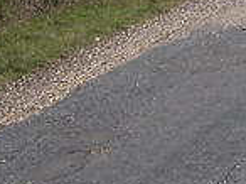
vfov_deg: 4.9
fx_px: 2086
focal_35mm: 294
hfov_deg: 6.5
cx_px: 517
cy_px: -198
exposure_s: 1/709
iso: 100
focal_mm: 10.2
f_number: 3.6
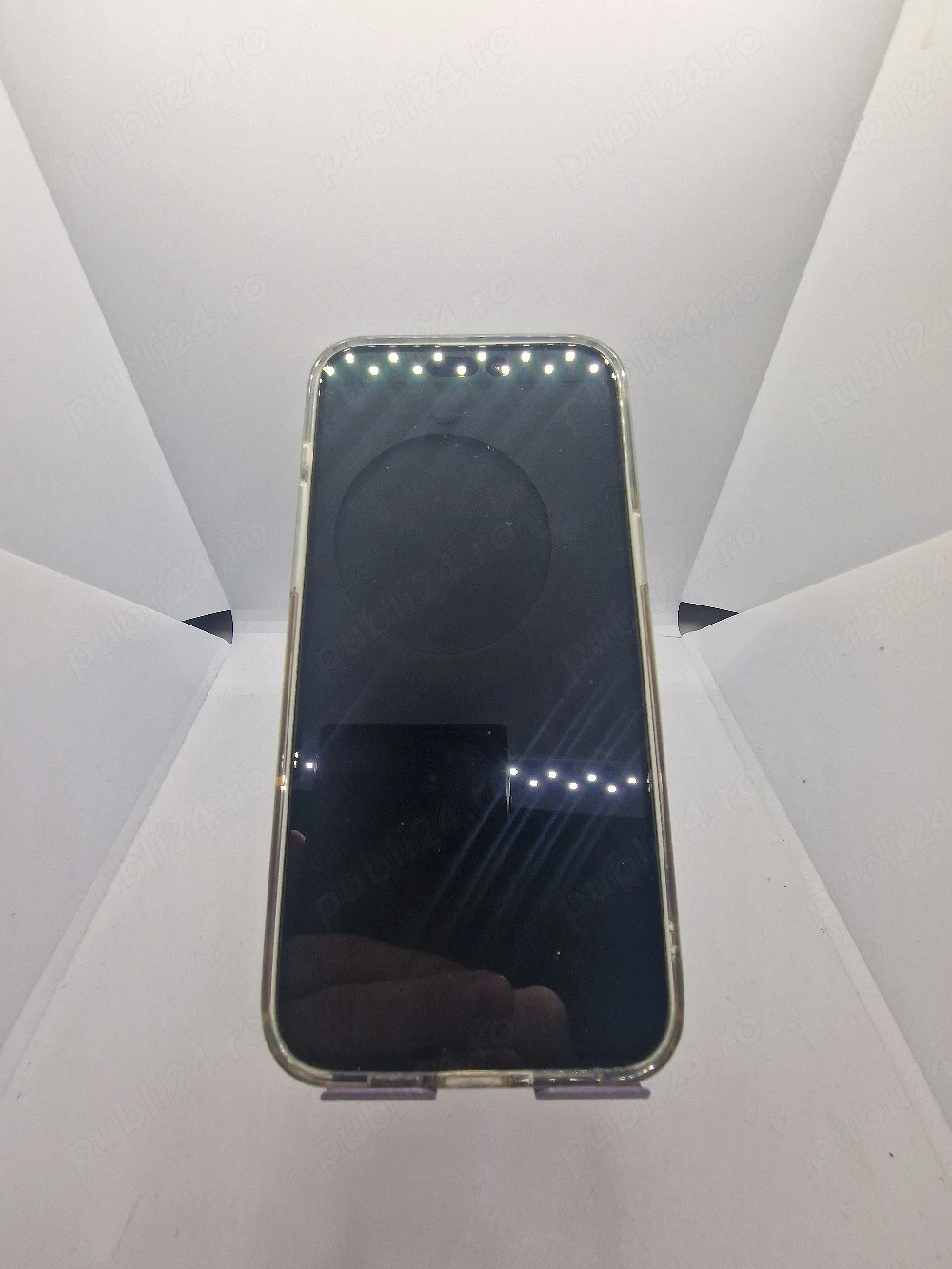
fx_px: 477
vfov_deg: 106.2
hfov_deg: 89.9
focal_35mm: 13
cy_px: 634
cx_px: 476
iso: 50
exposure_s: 1/152
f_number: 2.2
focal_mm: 2.2
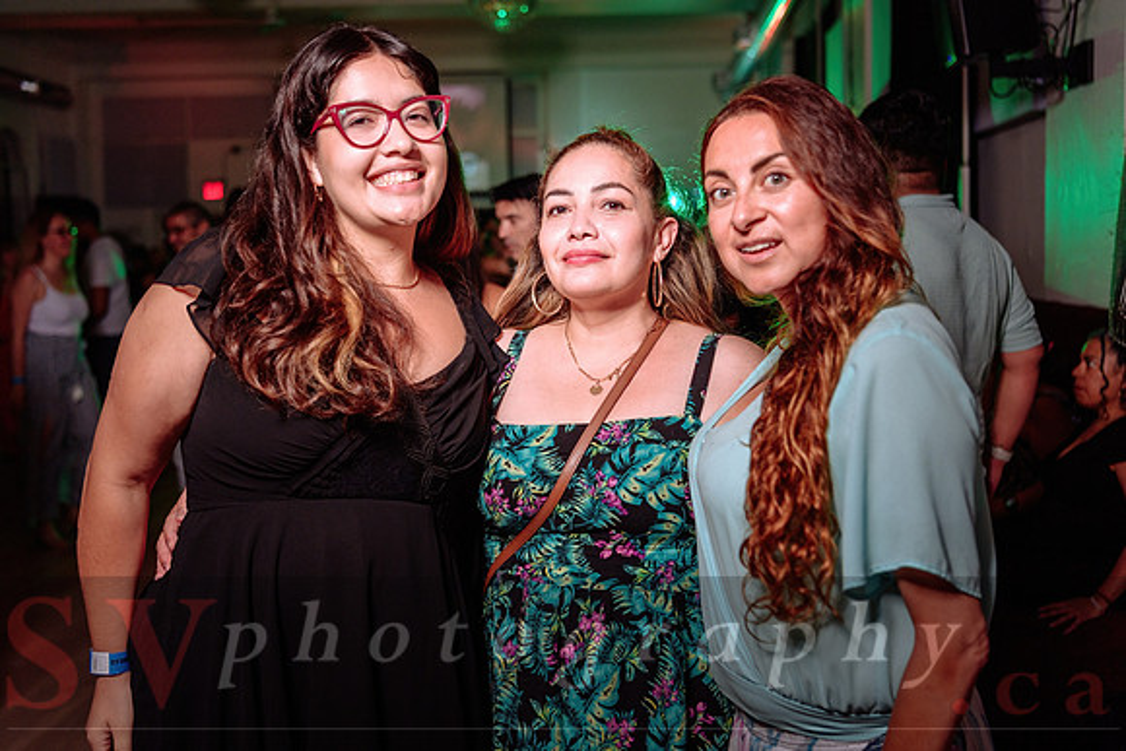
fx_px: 1291
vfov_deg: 32.4
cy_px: 374
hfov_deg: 47.1
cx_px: 590
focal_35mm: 41
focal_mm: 38
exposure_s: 1/80
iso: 800
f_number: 2.8
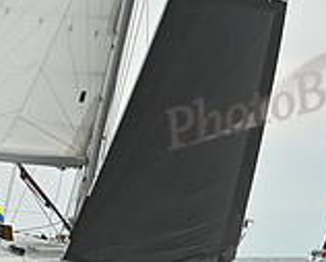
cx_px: 60
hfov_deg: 8.0
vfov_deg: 6.4
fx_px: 2330
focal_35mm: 241
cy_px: 232
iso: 320
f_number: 10
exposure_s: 1/1000
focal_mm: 70
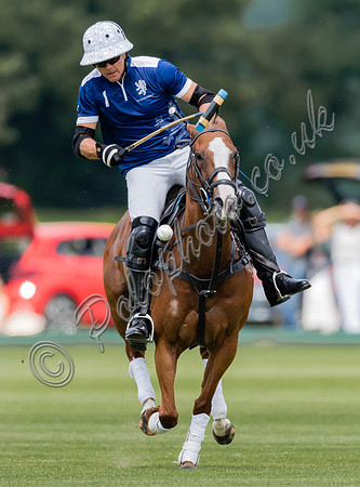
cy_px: 238
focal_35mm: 963
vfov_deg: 2.1
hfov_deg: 1.5
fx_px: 13469
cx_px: 197
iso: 400
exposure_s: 1/2000
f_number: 4
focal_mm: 500
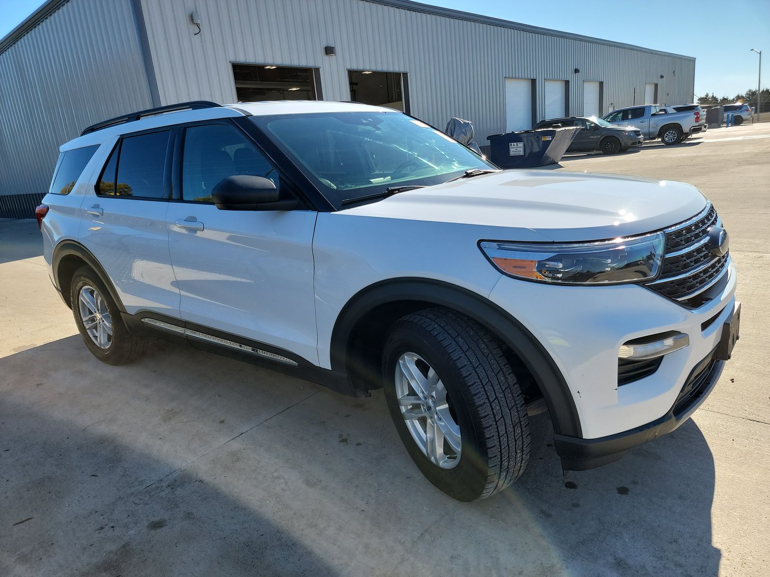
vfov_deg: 56.8
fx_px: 534
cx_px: 385
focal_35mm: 24
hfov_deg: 71.6
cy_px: 288
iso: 50
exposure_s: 1/536
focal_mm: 6.7
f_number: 1.8
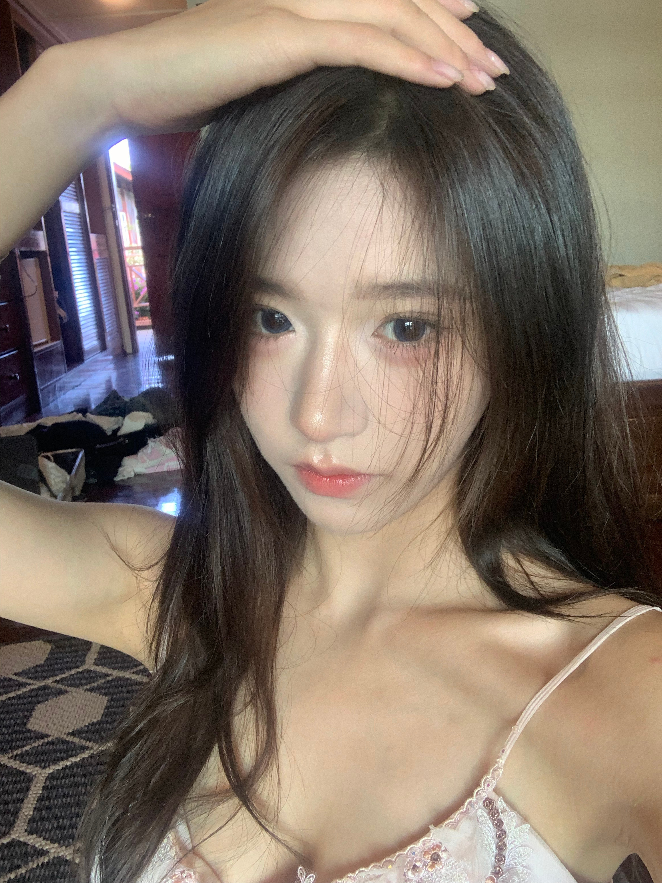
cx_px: 331
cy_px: 442
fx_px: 816
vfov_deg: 56.8
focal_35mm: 32
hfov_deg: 44.2
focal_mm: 2.87
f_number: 2.2
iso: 125
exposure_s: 1/60
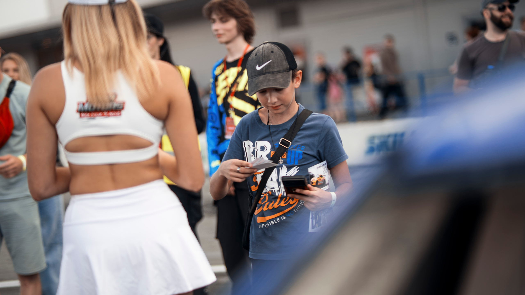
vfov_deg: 13.6
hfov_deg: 23.9
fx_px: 1240
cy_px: 148
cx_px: 262
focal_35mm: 89
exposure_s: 1/100
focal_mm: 85
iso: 100
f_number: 1.8
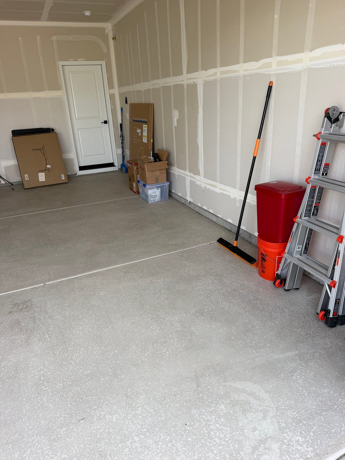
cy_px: 230
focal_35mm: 24
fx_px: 319
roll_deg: +3.9
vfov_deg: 71.6
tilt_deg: -22.1
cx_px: 172
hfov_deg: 56.8
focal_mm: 6.76
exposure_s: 1/627
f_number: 1.78
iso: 80
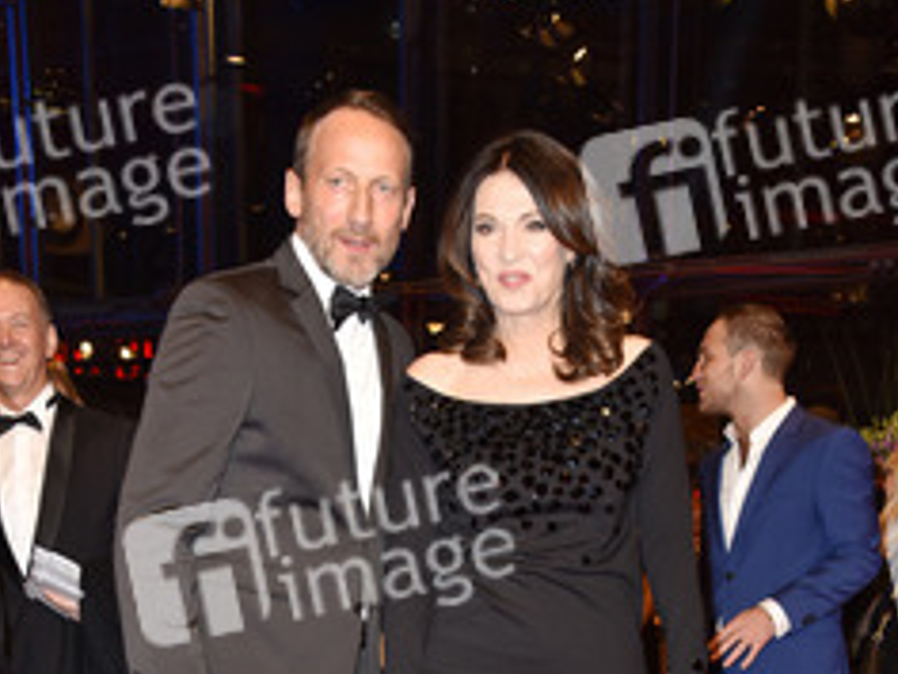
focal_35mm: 78
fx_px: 2023
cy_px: 746
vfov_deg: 18.2
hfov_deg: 25.0
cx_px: 430
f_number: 5.6
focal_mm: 48
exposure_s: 1/125
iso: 800
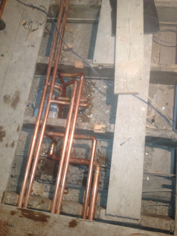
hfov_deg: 40.7
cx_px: 88
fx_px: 239
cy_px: 118
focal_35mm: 35
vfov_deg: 52.6
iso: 160
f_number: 2.4
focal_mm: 4.28
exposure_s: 1/20
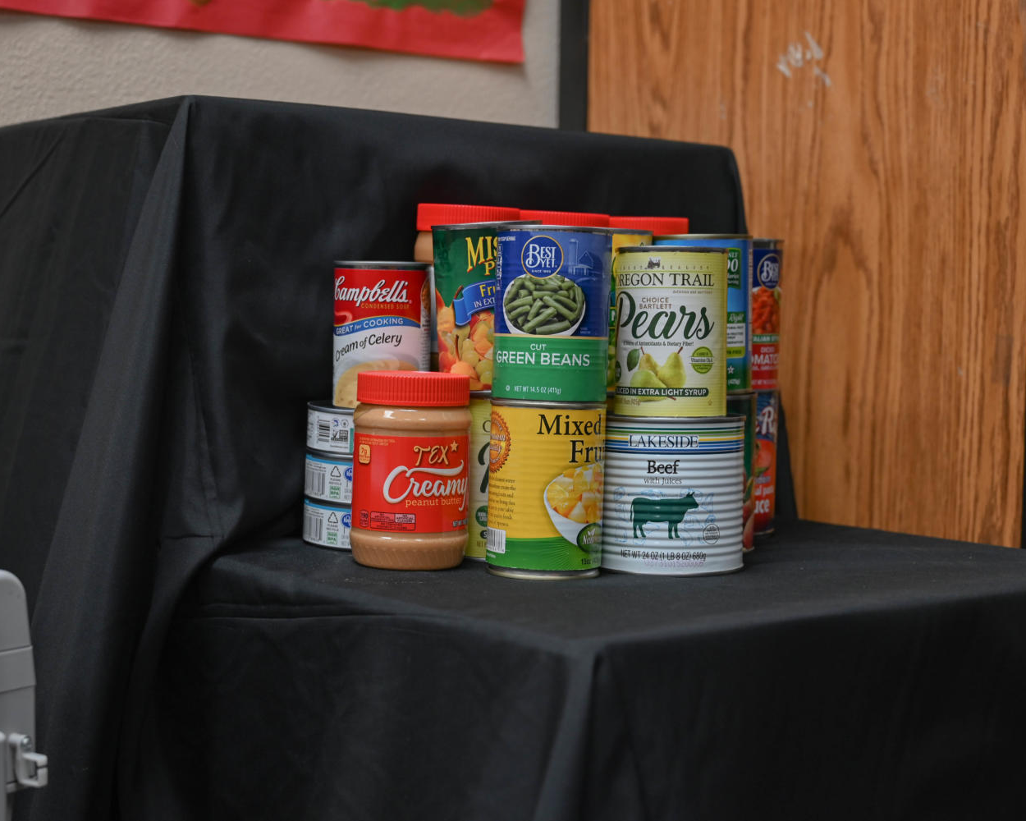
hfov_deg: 35.4
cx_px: 508
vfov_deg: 28.6
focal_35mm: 53
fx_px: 1609
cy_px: 410
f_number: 4
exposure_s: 1/40
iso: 500
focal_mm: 47
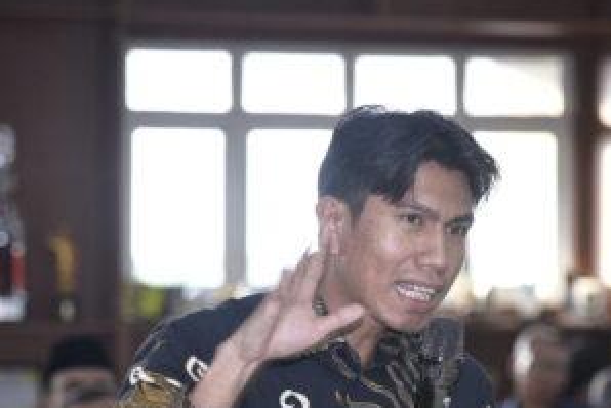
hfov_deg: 10.6
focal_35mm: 193
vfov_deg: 7.1
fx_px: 3277
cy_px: 316
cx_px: 377
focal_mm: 120
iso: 1600
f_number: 4
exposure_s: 1/100
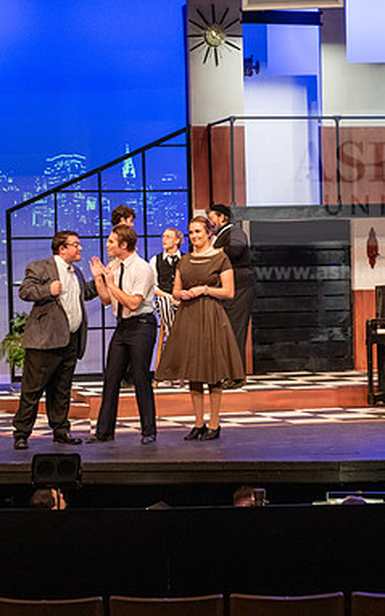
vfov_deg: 21.6
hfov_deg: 13.6
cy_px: 306
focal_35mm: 96
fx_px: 1610
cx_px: 182
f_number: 3.2
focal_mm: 62
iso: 4000
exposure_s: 1/200
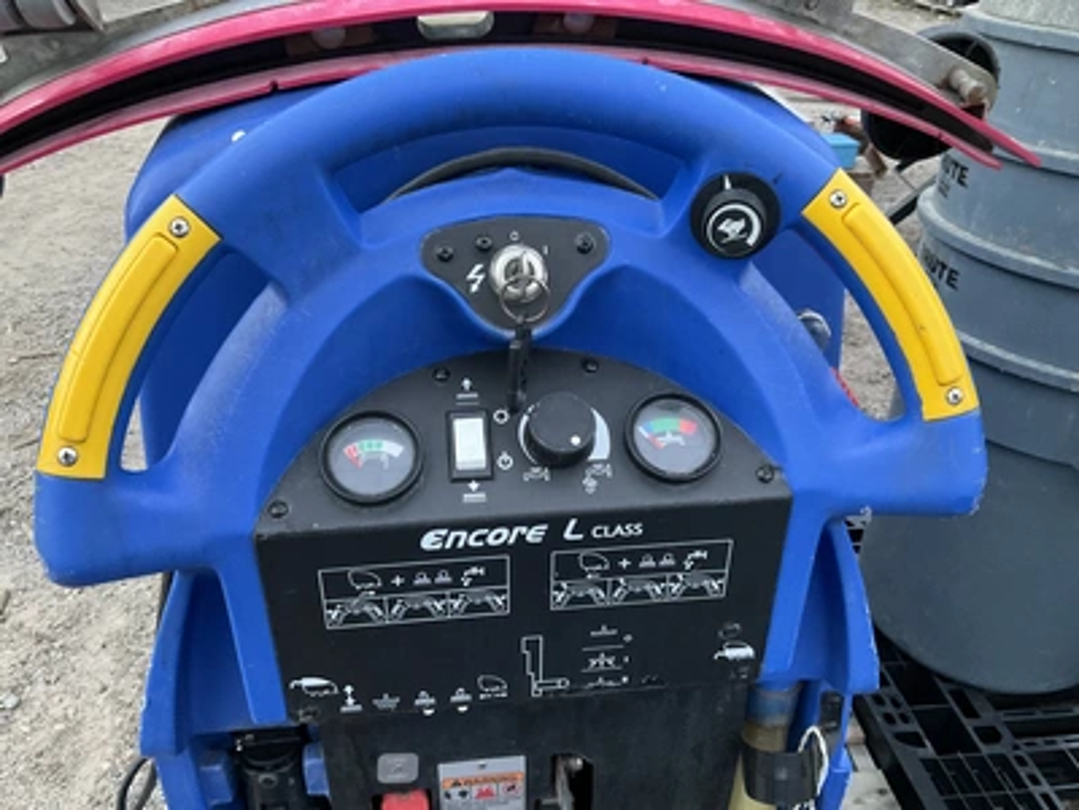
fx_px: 904
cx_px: 540
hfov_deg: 61.7
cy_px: 405
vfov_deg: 48.2
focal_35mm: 29
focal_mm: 3
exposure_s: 1/40
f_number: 1.8
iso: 320
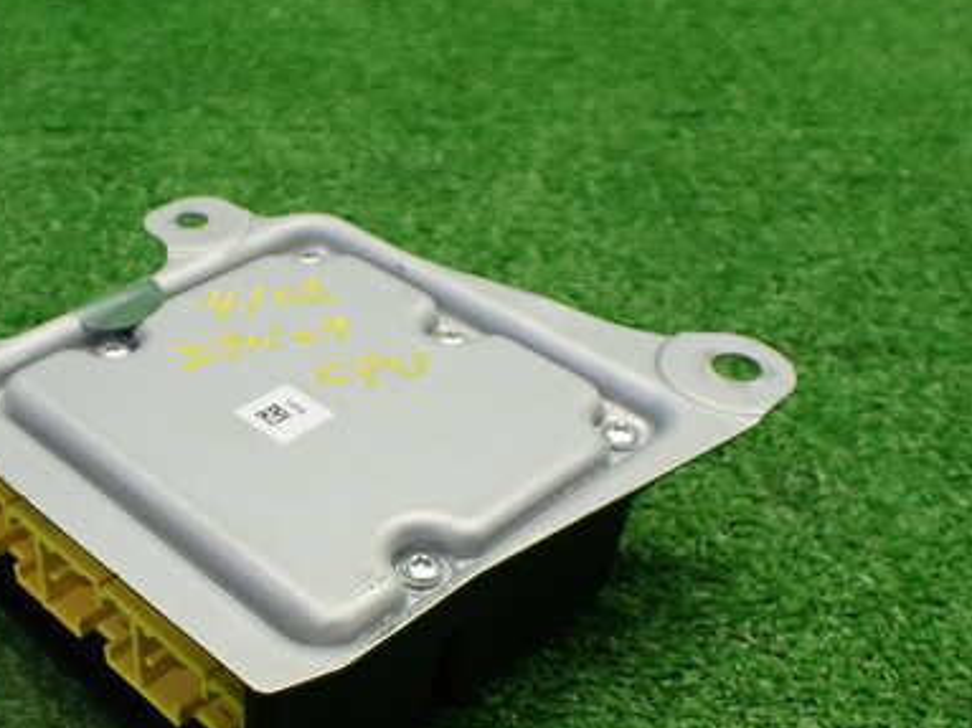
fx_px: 1319
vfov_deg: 30.6
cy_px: 497
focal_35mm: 47
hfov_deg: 39.7
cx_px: 279
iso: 400
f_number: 2.3
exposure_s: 1/125
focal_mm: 5.4
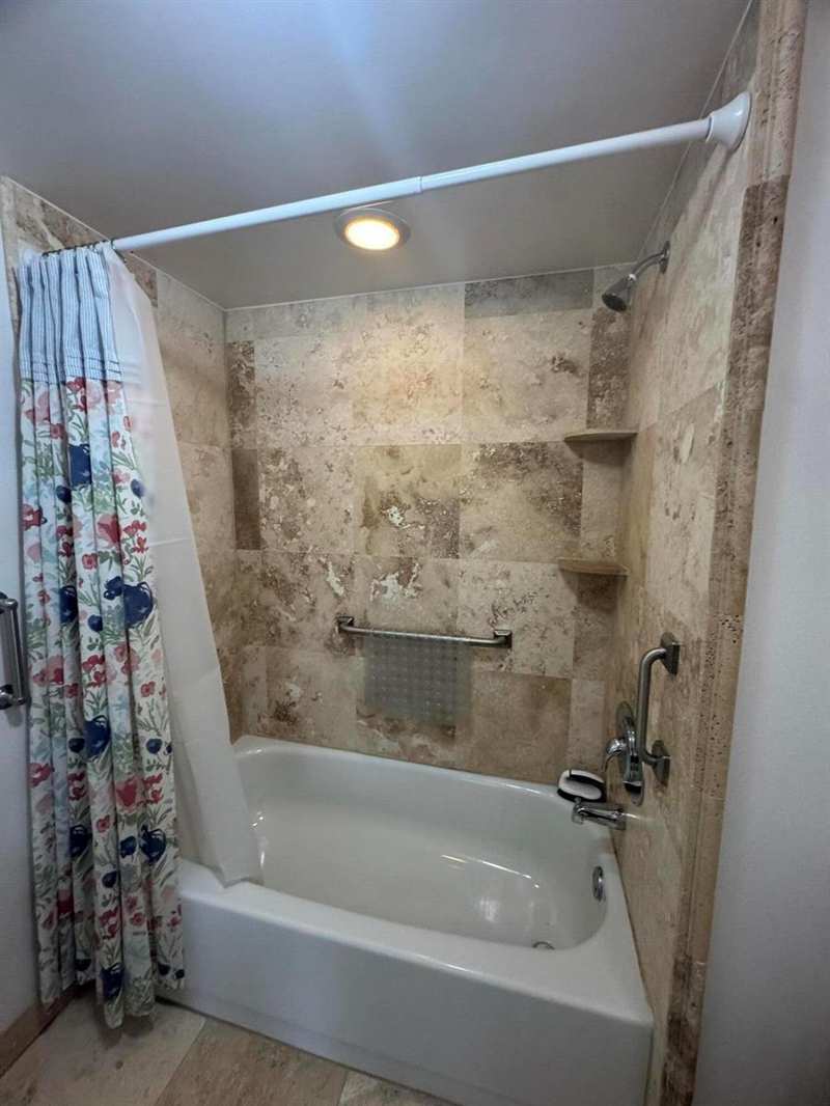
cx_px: 415
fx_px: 447
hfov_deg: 85.7
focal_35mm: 14
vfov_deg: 102.1
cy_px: 553
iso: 250
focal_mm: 2.22
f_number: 2.2
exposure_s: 1/60
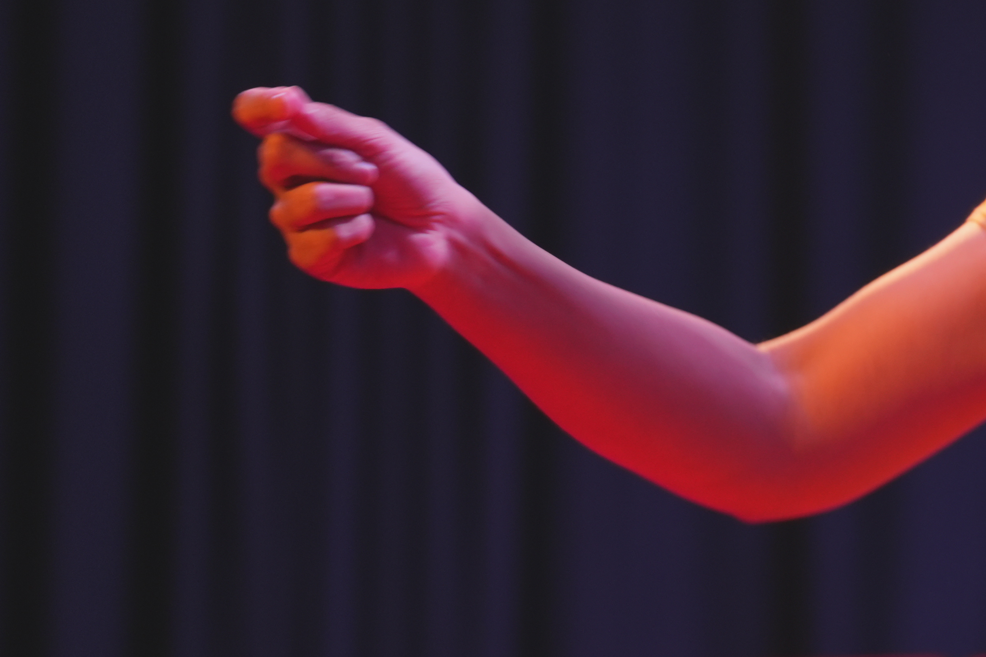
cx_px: 1181
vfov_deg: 3.0
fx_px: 12597
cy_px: 337
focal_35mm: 460
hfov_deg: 4.5
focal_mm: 160
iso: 800
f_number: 2.8
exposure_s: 1/200
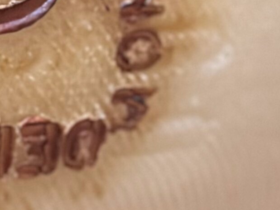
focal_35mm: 313
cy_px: -39
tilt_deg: -7.7
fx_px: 2533
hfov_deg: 6.3
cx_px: -113
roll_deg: -0.5
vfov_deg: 4.7
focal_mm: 6.86
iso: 640
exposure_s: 1/33
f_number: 1.78
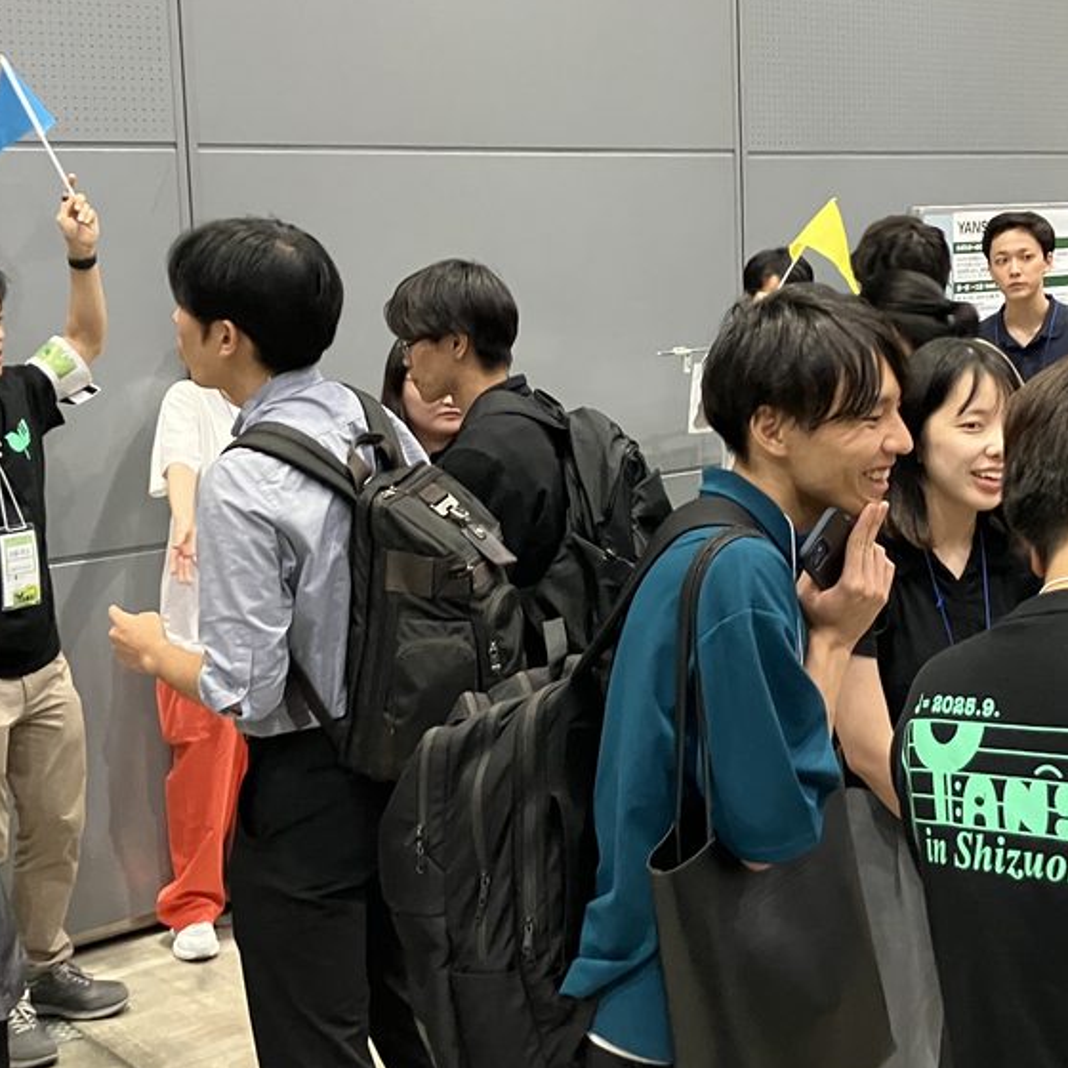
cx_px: 673
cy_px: 450
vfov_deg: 32.1
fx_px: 1850
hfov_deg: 32.0
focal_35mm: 53
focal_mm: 3.99
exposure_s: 1/60
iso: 320
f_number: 1.8
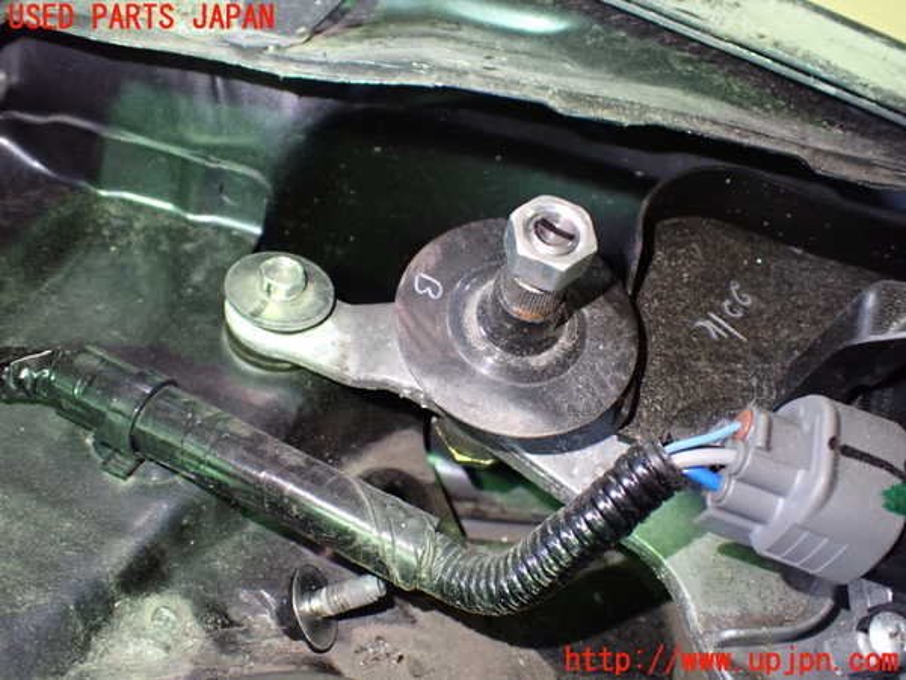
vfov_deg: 46.8
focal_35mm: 30
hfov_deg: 60.0
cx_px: 453
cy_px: 340
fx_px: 785
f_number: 2.3
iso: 800
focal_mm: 5.4
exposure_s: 1/50
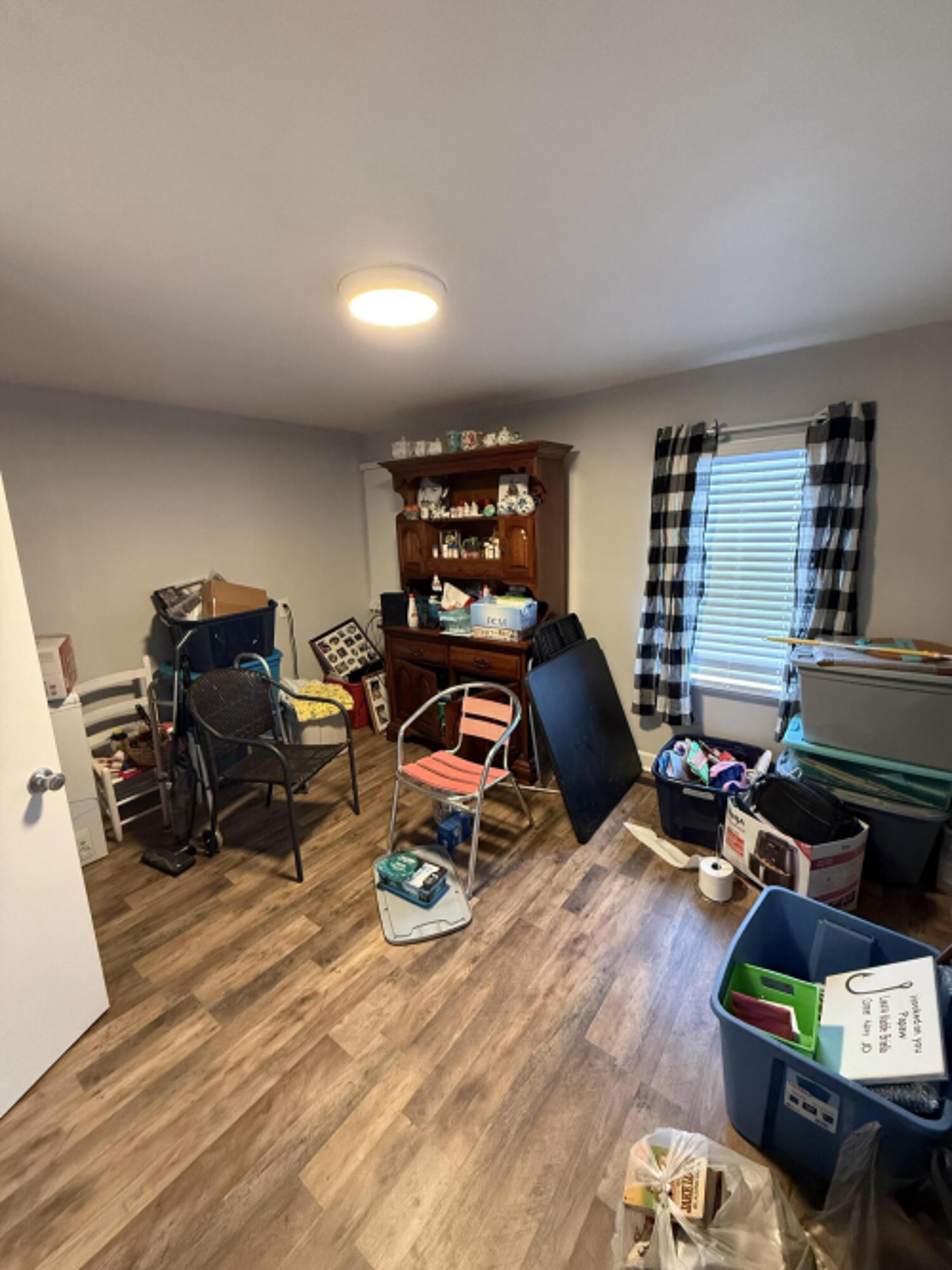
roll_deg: +1.1
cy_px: 635
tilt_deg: -11.2
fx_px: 514
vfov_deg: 102.1
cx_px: 476
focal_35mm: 14
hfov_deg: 85.7
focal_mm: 2.22
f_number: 2.2
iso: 640
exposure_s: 1/60
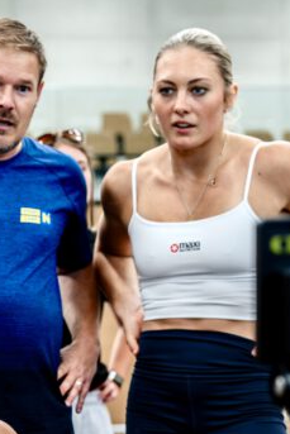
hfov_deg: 8.3
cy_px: 499
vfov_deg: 12.3
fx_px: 1980
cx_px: -28
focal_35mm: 164
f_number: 2.8
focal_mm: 55
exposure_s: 1/250
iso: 400
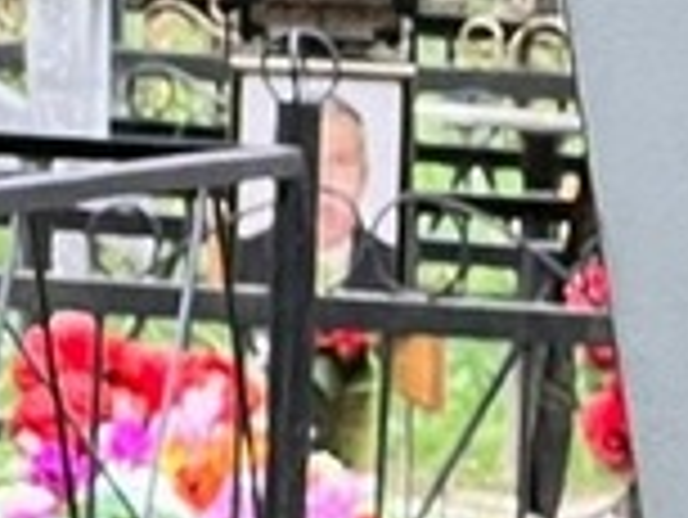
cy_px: 1239
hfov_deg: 3.8
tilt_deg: -8.9
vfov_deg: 2.9
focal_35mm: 516
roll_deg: -3.6
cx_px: 1542
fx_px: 10264
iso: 250
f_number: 2.8
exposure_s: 1/60
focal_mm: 9
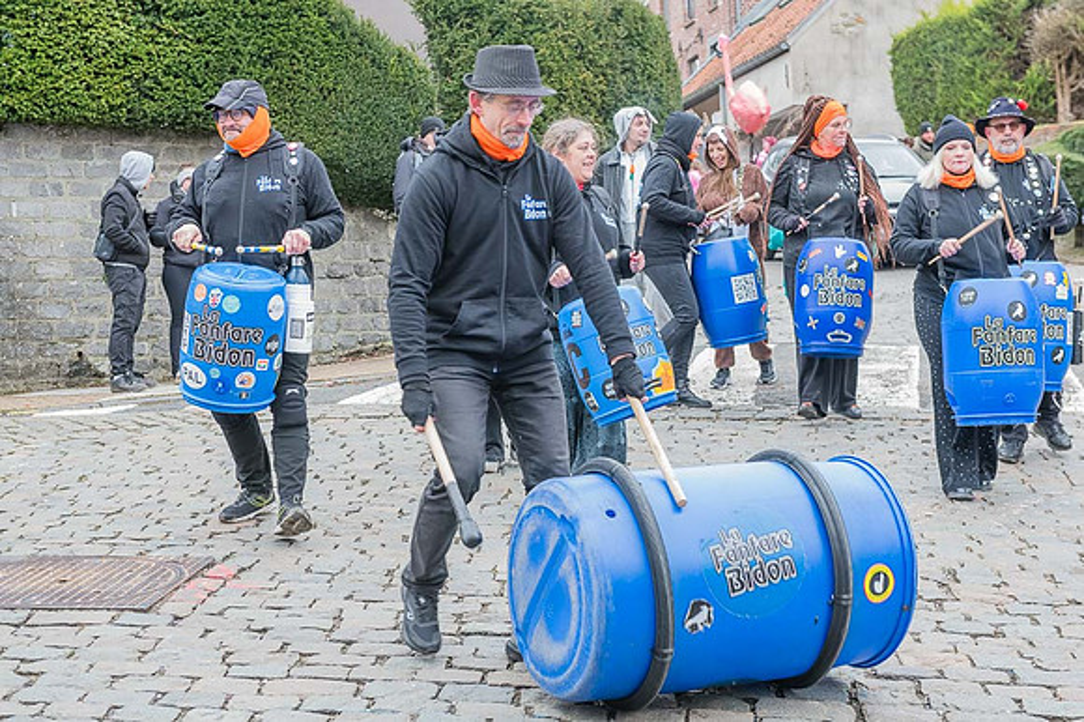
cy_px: 361
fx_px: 1806
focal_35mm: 60
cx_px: 542
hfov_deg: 33.4
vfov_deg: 22.6
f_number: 5.6
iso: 1600
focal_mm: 60
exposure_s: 1/100
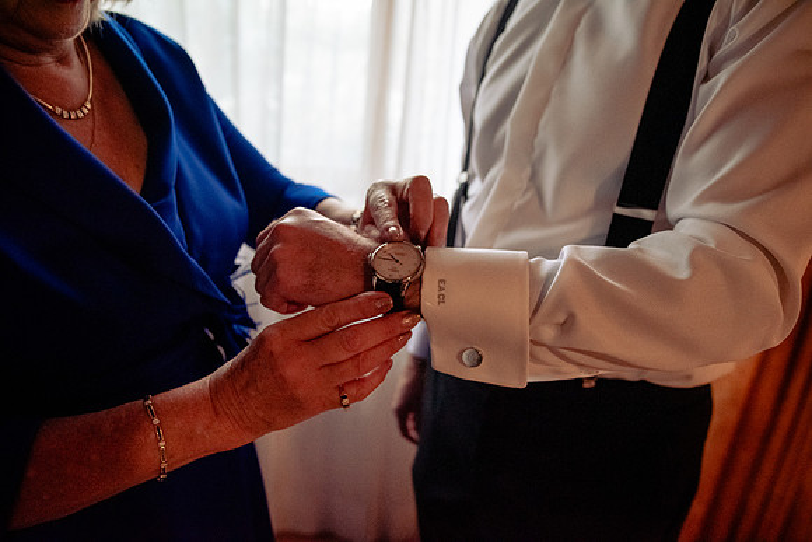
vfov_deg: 53.2
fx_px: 541
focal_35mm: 24
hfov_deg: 73.7
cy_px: 271
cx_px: 406
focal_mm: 24
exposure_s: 1/160
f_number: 3.5
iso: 6400
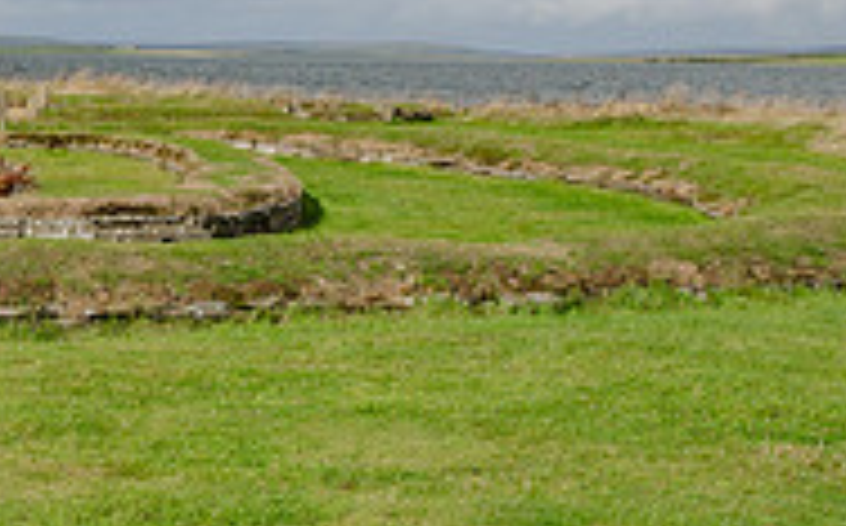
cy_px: -16
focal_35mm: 96
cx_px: -320
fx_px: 2211
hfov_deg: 19.6
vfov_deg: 13.4
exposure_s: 1/400
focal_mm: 18
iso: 100
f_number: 8
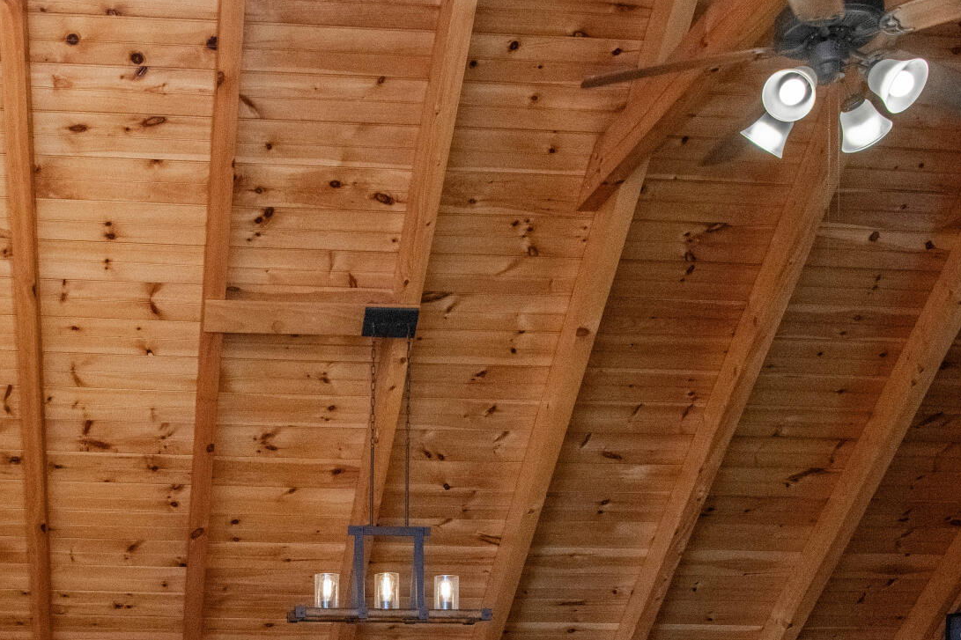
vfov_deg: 27.5
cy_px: 731
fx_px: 1174
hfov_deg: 42.1
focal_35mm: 44
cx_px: 165
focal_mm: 16
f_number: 9
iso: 500
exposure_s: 1/250
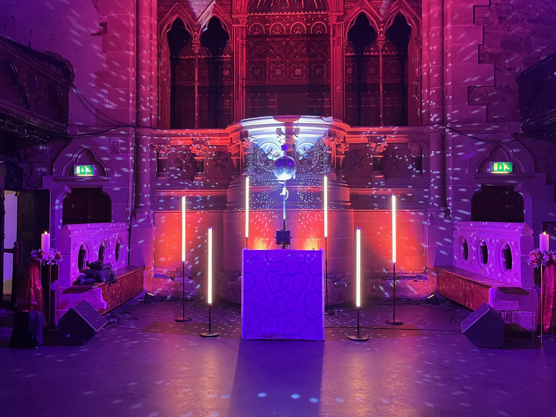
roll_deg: +0.6
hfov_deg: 59.9
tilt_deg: -0.3
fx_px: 482
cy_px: 200
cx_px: 261
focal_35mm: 30
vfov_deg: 46.8
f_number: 1.6
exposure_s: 1/43
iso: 500
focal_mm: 5.1
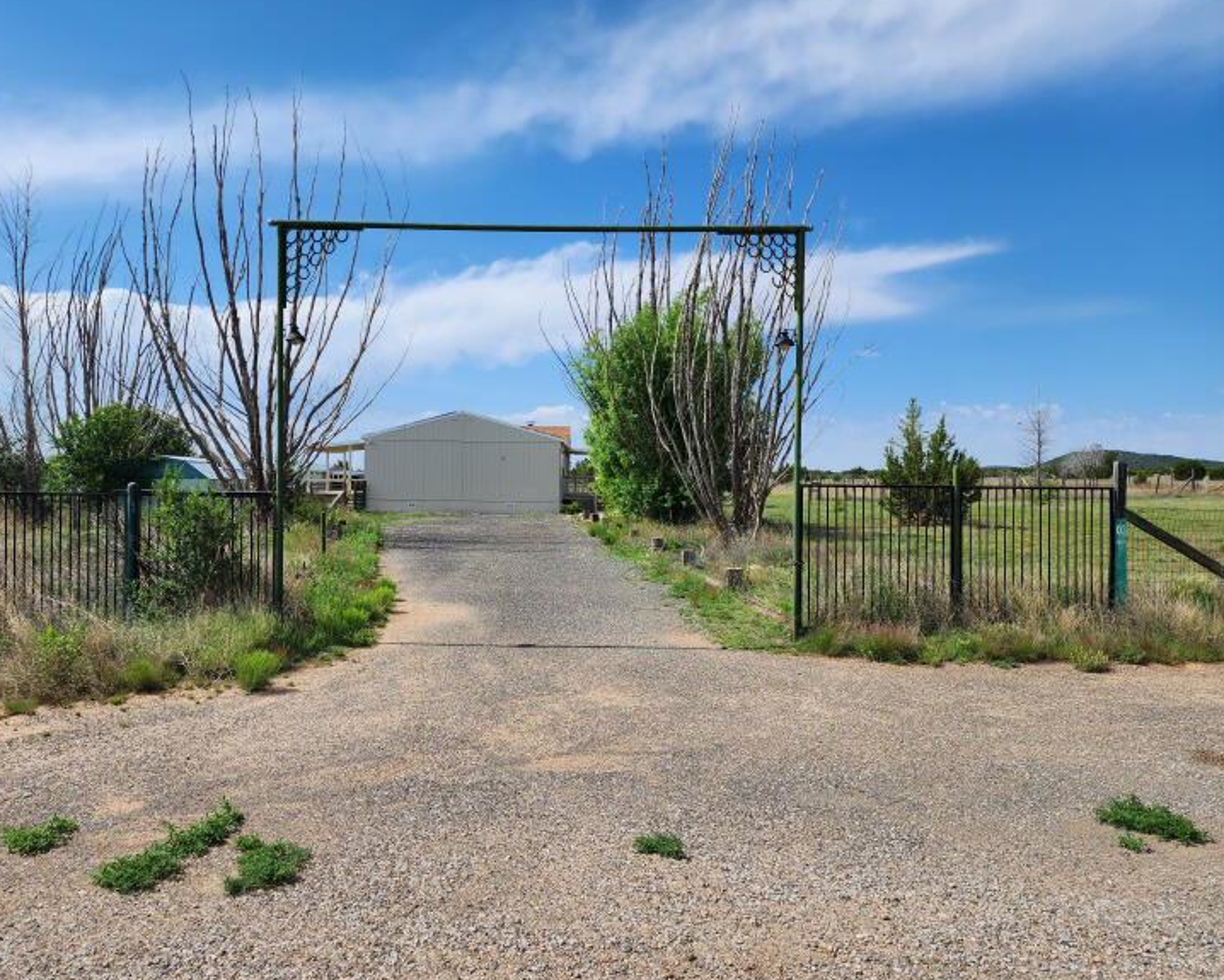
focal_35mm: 25
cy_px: 499
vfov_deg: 56.8
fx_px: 906
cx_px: 551
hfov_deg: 67.9
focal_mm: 6.4
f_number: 1.8
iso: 12
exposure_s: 1/1457
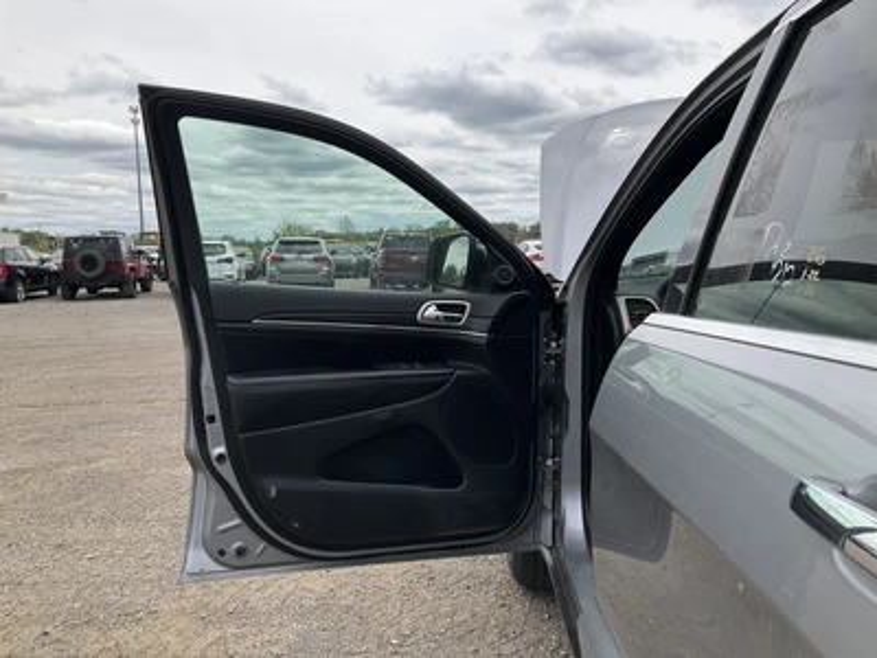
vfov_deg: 48.2
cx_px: 438
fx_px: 735
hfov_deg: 61.7
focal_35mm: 29
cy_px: 329
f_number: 1.8
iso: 25
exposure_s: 1/1912
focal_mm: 3
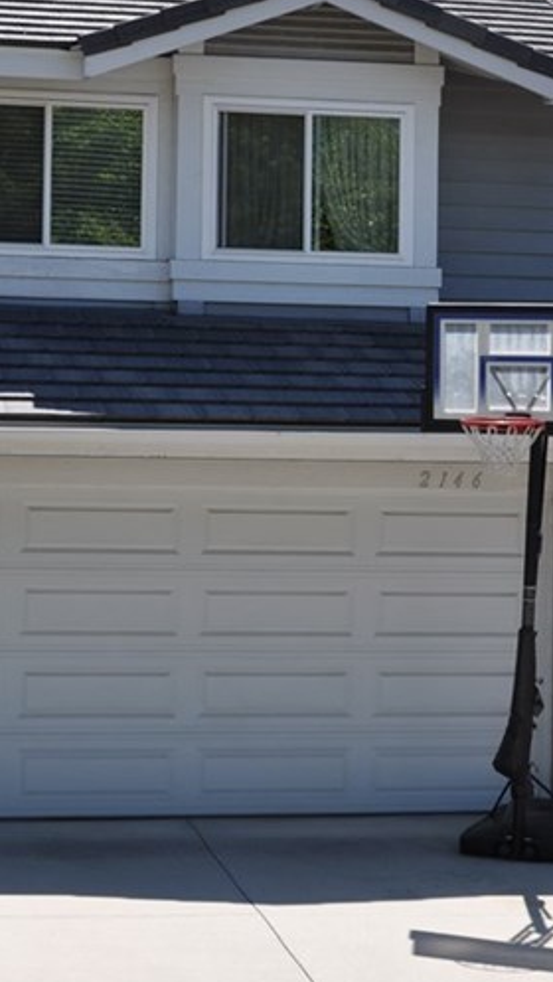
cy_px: 450
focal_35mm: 97
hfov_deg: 12.4
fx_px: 2526
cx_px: 438
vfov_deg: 22.0
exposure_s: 1/320
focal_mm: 30
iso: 200
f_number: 9
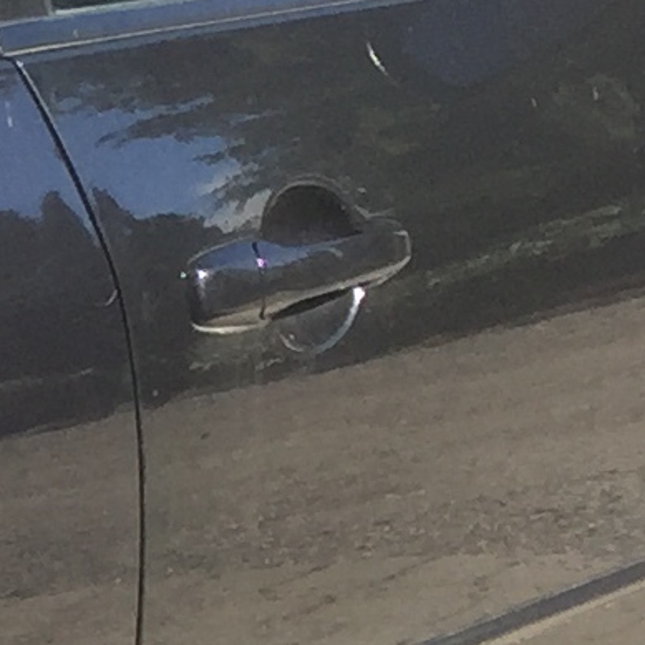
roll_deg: -1.1
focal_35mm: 215
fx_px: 4532
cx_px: -1345
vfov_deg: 8.1
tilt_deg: -19.9
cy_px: 784
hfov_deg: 7.2
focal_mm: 4.15
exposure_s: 1/608
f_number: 2.2
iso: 32
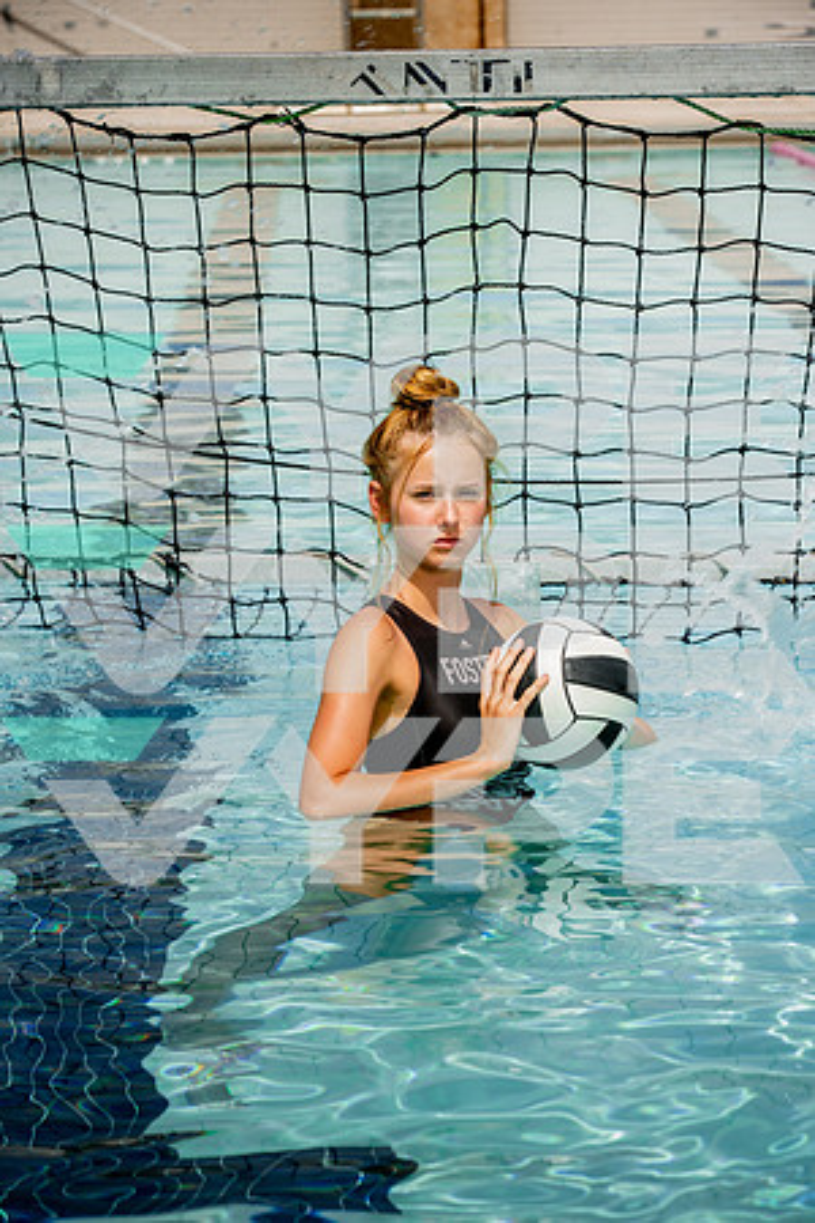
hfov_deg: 11.4
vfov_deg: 17.1
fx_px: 4075
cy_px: 612
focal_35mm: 120
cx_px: 408
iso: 50
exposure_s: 1/250
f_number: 9
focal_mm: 120
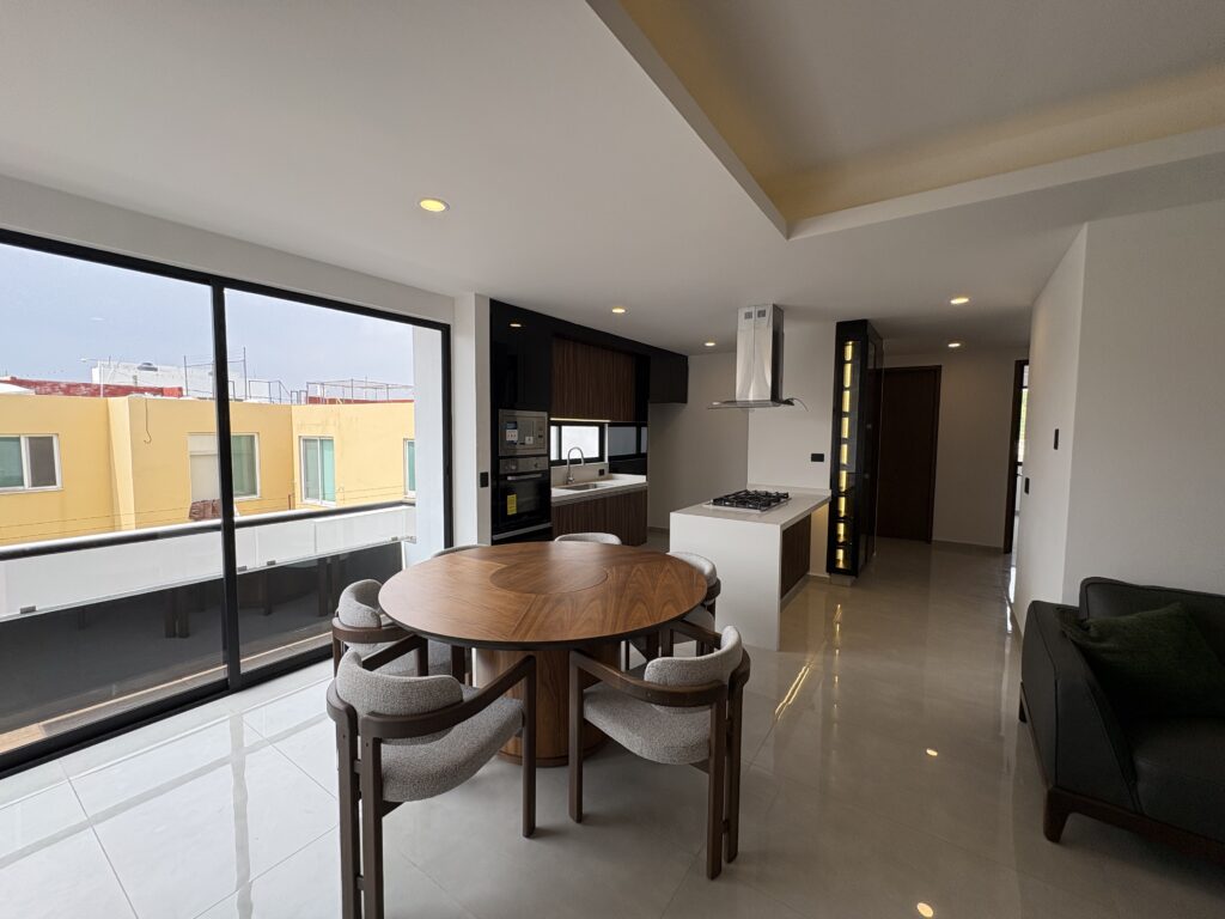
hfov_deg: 102.1
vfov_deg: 85.7
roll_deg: +0.0
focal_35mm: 14
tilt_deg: -3.3
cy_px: 460
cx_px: 612
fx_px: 495
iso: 64
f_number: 2.2
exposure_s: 1/428
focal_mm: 2.22
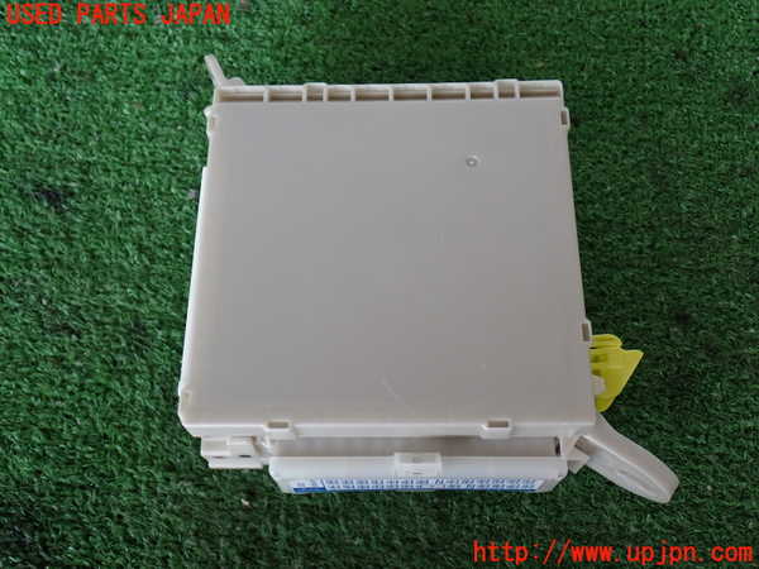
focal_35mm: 38
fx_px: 833
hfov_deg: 49.0
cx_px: 380
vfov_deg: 37.7
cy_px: 284
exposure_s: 1/80
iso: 160
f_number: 2.7
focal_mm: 6.83
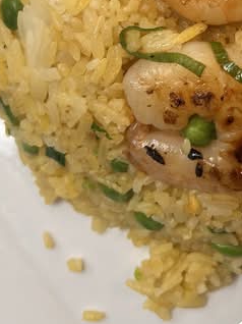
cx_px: 231
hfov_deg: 23.5
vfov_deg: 30.6
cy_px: 24
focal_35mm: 60
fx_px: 560
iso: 100
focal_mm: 5.1
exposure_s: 1/120
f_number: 1.6
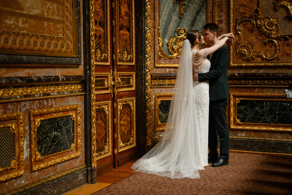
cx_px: 142
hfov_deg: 37.9
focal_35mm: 52
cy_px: 98
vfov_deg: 25.8
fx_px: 425
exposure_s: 1/1600
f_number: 1.8
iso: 2500
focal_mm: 50
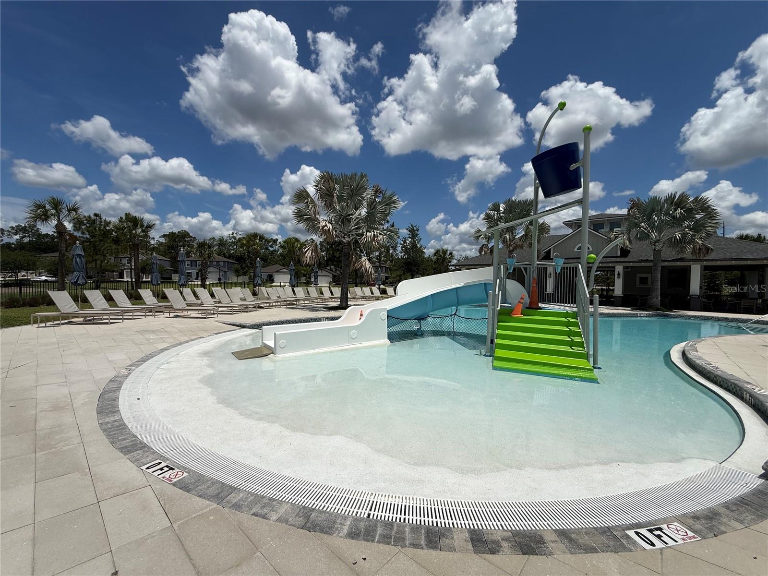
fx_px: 311
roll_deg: -0.8
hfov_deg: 102.1
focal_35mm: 14
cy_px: 288
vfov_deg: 85.7
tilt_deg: +0.2
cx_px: 384
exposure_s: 1/5618
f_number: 2.2
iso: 40
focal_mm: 2.22
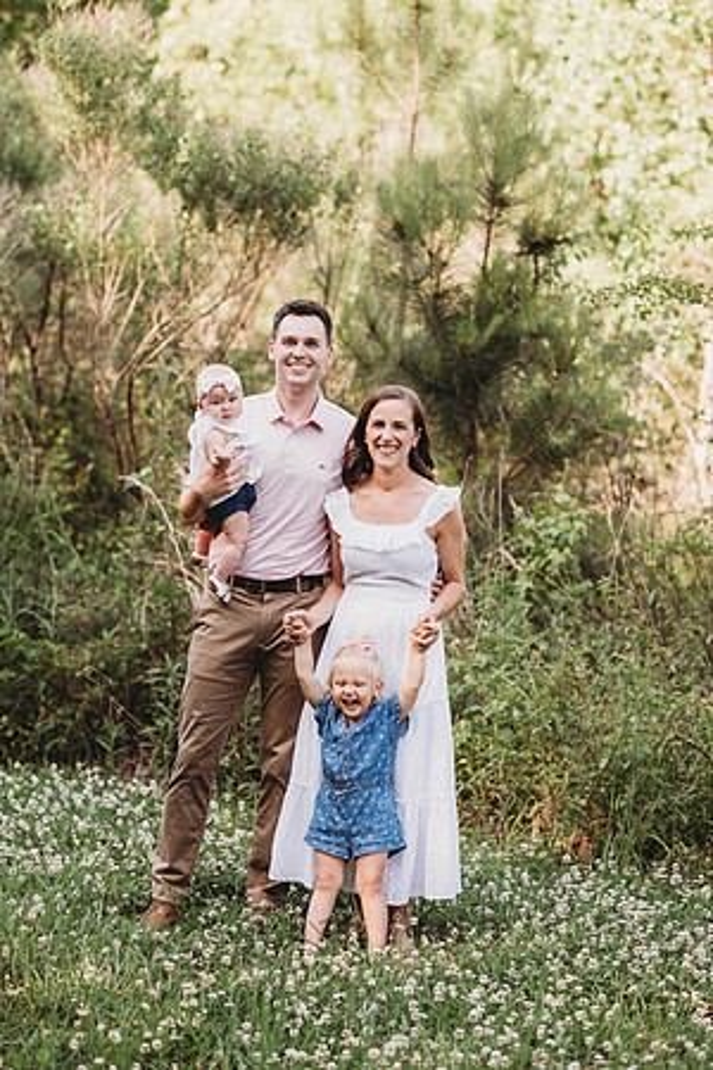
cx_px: 356
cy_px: 535
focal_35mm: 85
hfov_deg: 16.1
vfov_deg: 23.9
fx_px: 2525
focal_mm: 85
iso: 100
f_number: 2.2
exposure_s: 1/250
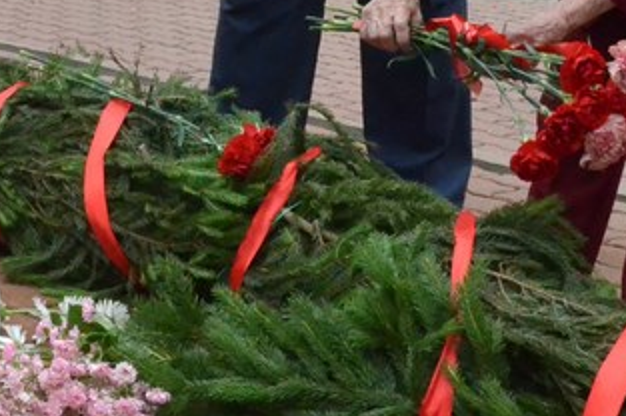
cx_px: -24
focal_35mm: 100
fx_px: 1737
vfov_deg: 13.4
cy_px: -30
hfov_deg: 19.7
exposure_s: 1/1000
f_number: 16
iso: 5000
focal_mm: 18
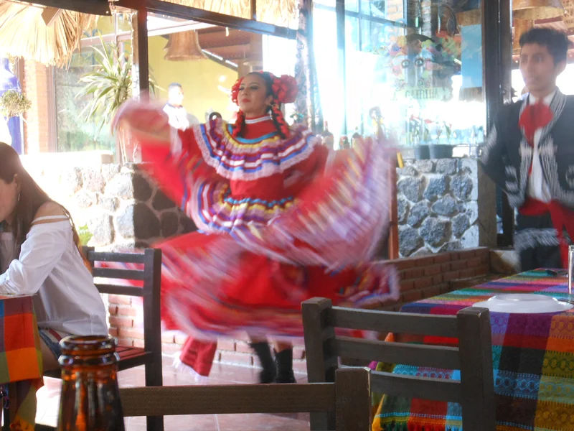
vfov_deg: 25.7
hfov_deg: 33.8
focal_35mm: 57
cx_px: 287
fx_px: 945
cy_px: 216
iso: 400
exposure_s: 1/25
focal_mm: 10.2
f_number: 4.1
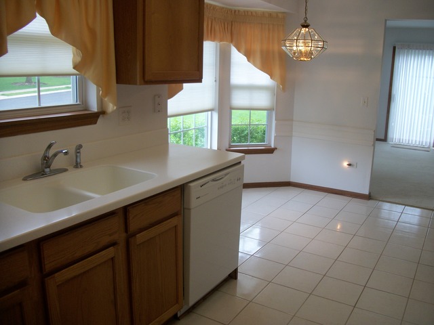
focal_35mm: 32
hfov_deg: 56.8
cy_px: 162
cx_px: 217
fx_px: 401
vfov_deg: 44.2
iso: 80
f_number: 2.9
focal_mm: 5.7
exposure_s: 1/80
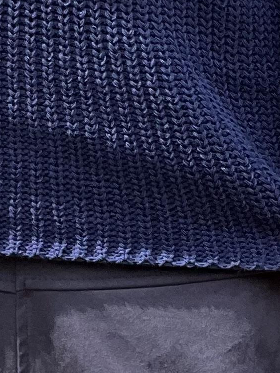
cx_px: -85
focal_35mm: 414
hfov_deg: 3.6
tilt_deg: +2.4
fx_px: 4468
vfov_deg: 4.7
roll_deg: +1.2
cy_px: -270
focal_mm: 9
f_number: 2.8
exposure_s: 1/121
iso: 32
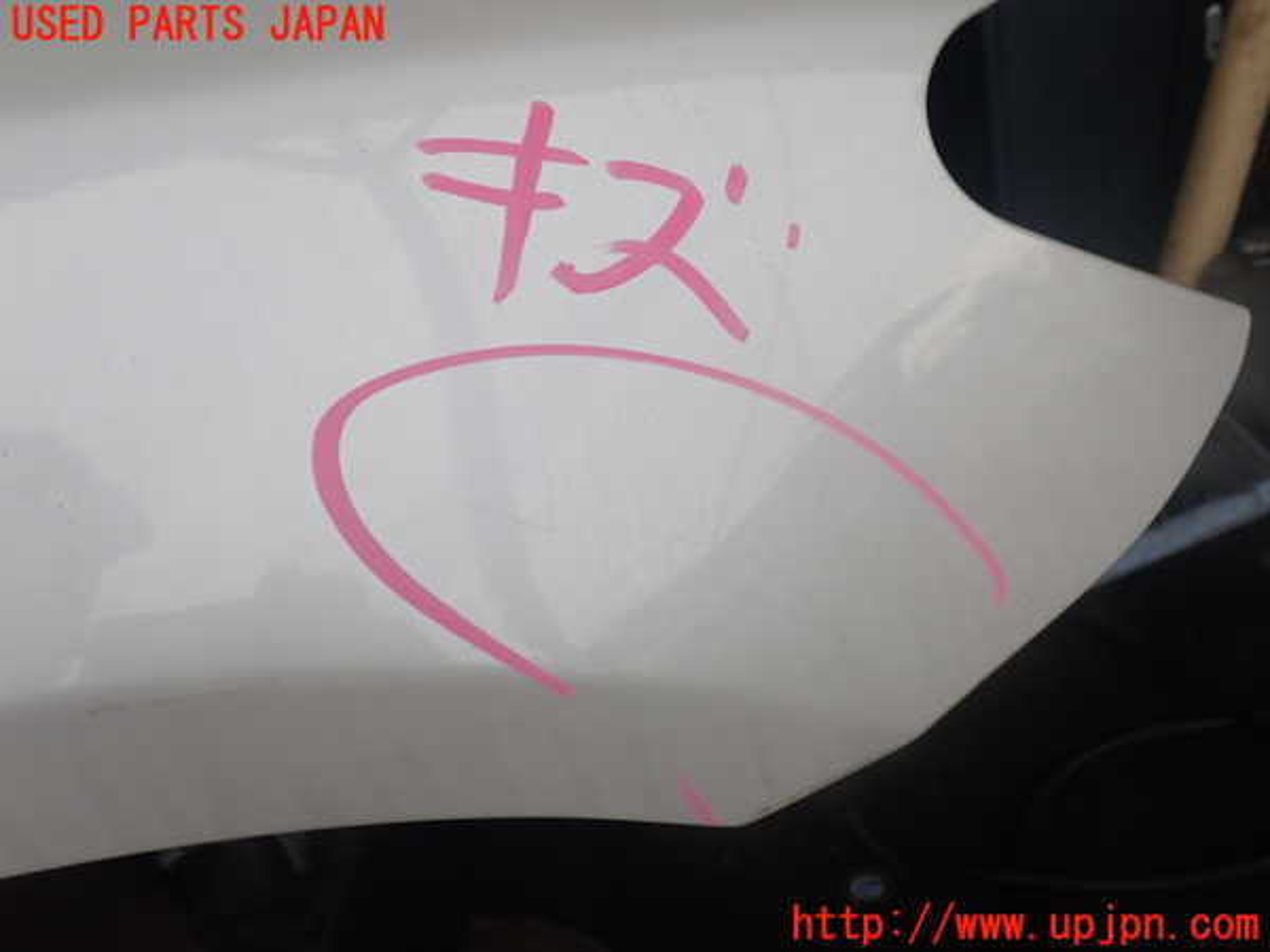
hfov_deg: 60.0
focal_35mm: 30
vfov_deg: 46.8
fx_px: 1101
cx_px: 635
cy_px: 476
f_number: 3.2
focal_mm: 5.4
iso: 100
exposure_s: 1/160
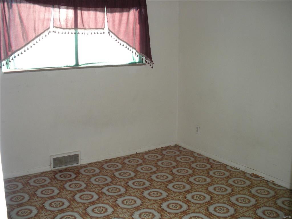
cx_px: 146
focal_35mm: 36
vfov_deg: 39.7
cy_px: 110
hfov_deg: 51.4
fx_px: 304
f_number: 3.5
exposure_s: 1/63.2
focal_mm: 6.3
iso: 175
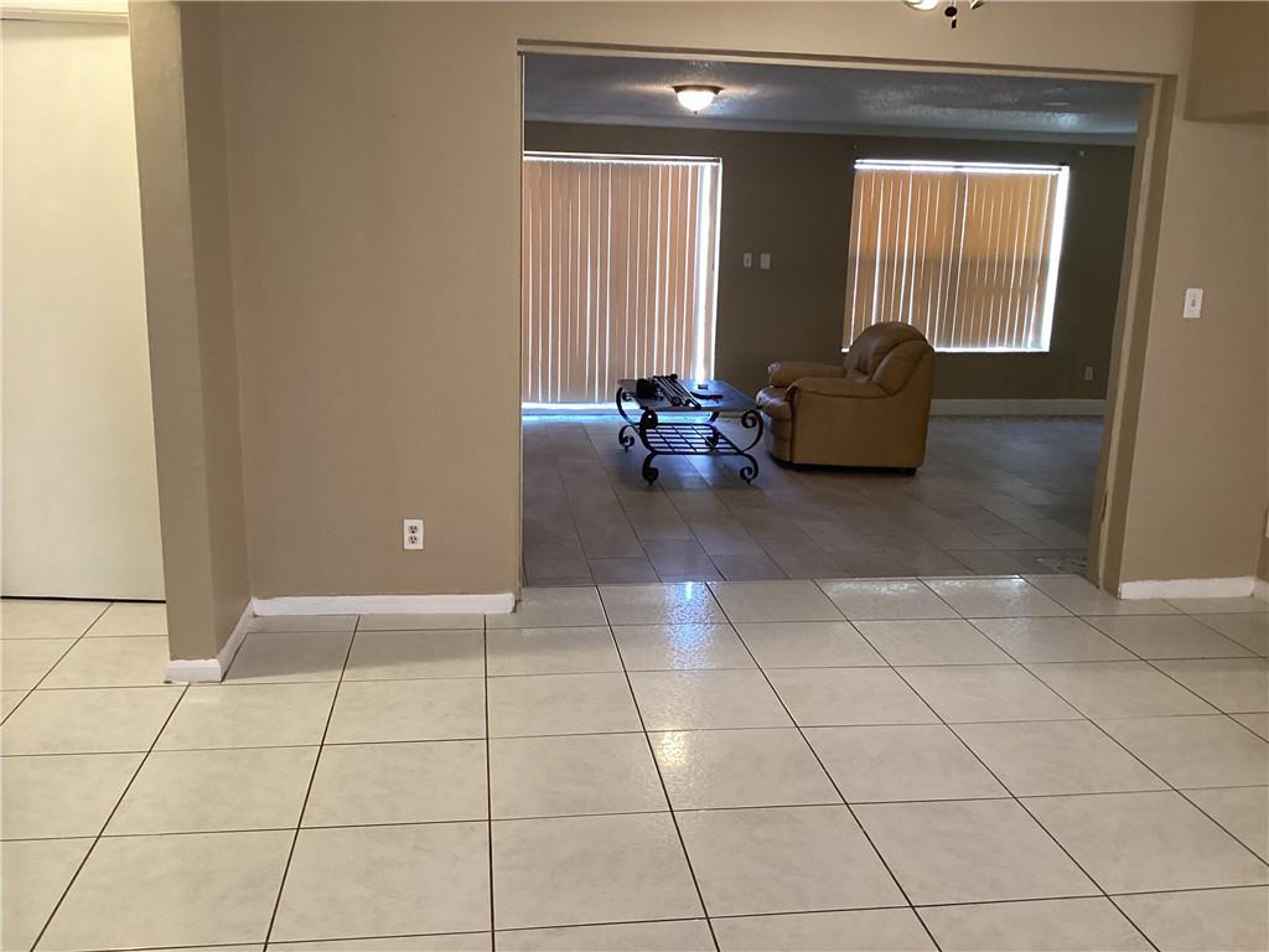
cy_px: 476
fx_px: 1136
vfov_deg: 45.4
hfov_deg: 58.4
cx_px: 634
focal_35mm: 31
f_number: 2.4
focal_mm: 3.3
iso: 250
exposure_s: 1/40
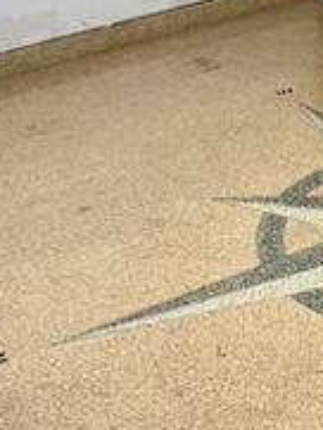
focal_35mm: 85
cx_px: 314
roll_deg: +3.2
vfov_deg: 19.9
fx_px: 1056
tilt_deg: -3.2
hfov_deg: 17.0
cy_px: -214
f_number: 1.78
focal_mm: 6.76
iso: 320
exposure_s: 1/60
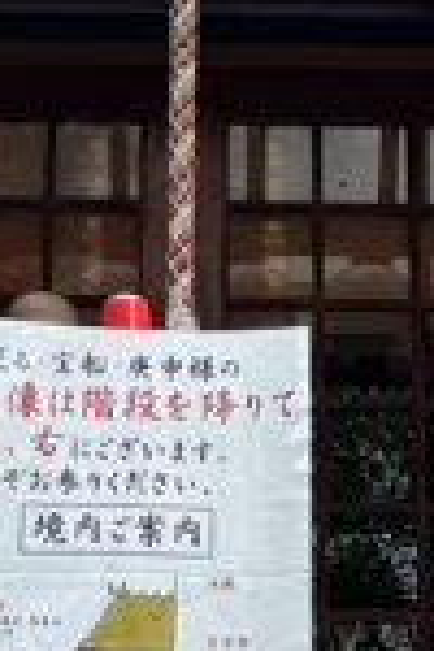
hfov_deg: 10.9
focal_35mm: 126
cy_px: -358
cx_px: 156
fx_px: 2278
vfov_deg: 15.0
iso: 40
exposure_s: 1/241
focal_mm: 5.96
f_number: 1.6
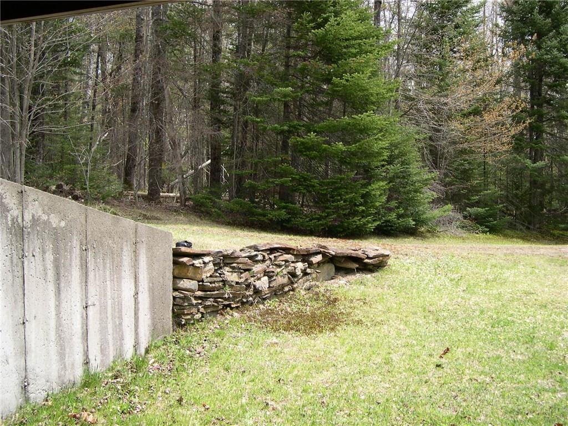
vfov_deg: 37.7
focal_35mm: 38
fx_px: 624
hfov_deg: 49.0
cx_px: 284
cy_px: 213
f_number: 2.8
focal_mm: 8
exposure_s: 1/422
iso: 100
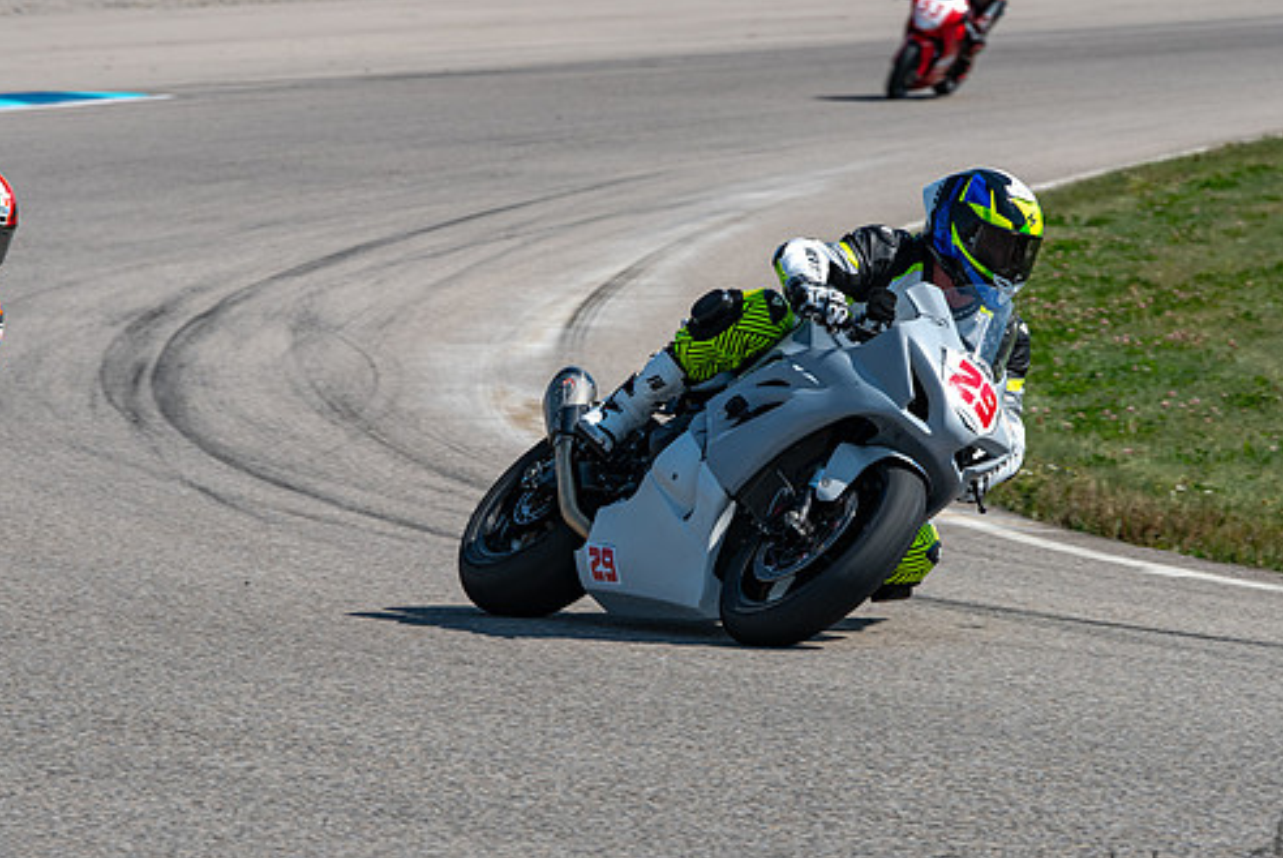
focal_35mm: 283
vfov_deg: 4.9
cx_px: 731
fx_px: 10094
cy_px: 518
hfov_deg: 7.3
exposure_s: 1/800
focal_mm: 200
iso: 180
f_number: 9
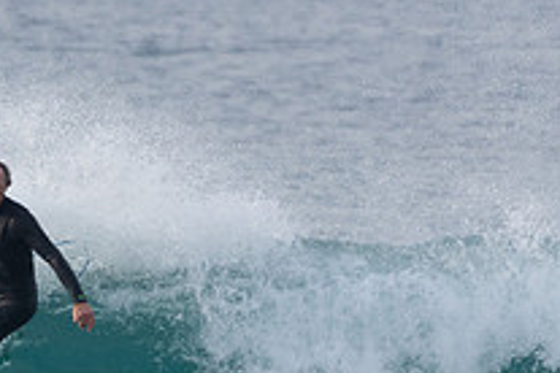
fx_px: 20921
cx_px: 38
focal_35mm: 1345
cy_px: 404
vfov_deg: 1.0
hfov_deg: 1.5
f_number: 5.6
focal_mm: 320
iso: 560
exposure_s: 1/1600
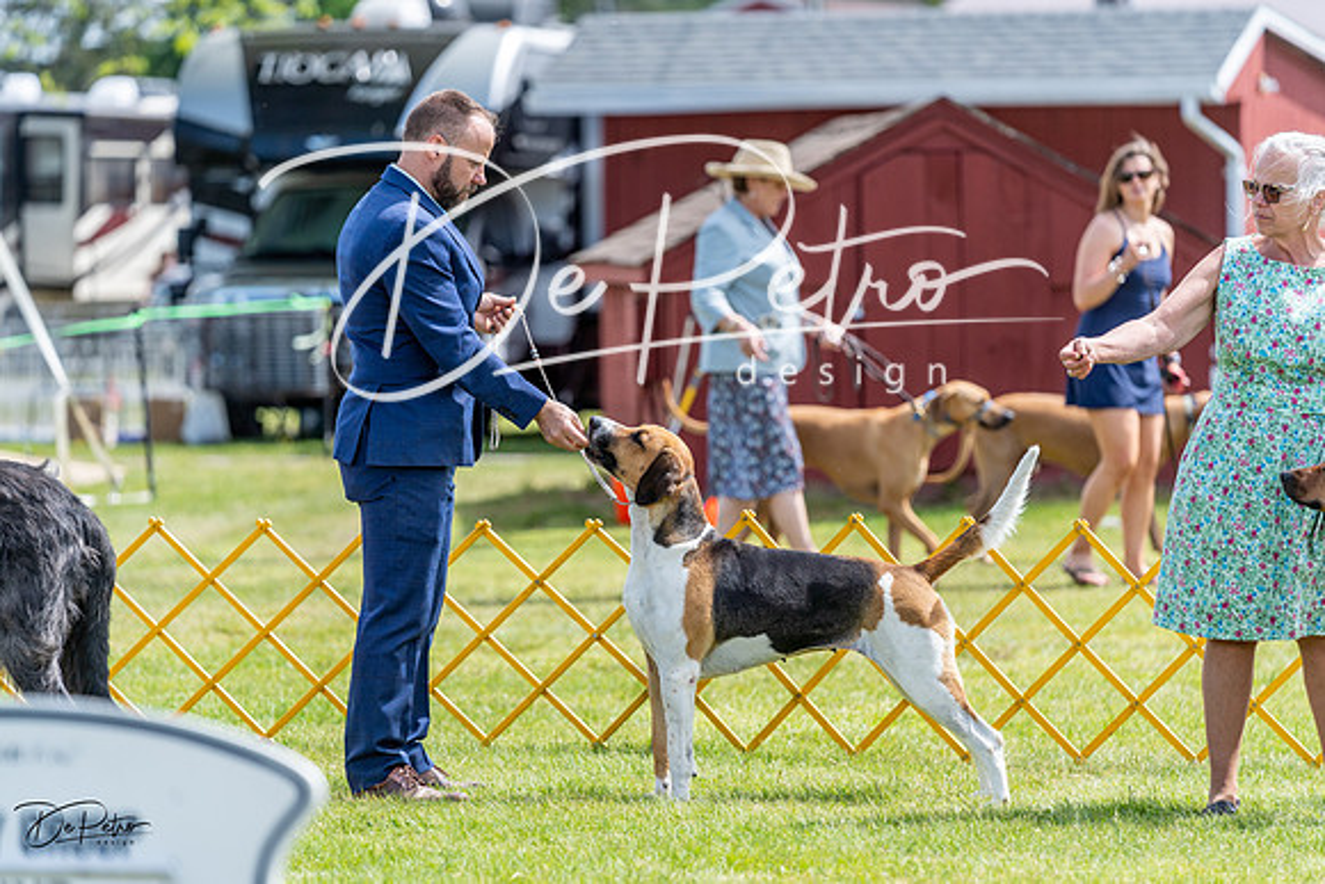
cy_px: 442
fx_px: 6847
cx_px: 662
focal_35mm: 186
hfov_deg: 11.1
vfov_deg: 7.4
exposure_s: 1/1000
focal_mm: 186
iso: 125
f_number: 3.5
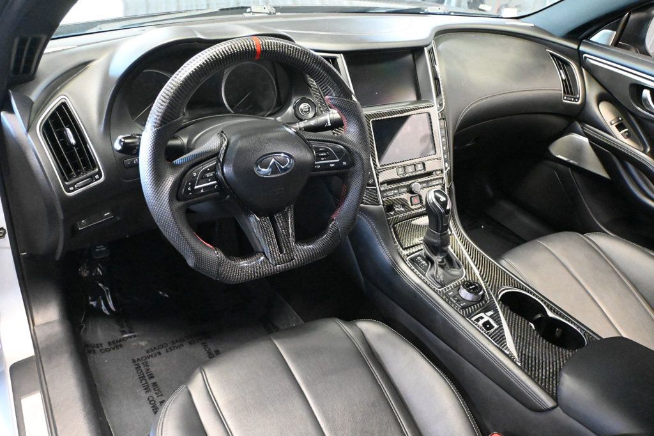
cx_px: 327
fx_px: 531
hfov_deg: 63.2
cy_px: 218
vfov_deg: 44.6
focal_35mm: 29
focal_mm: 19.5
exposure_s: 1/40
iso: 12800
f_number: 3.8
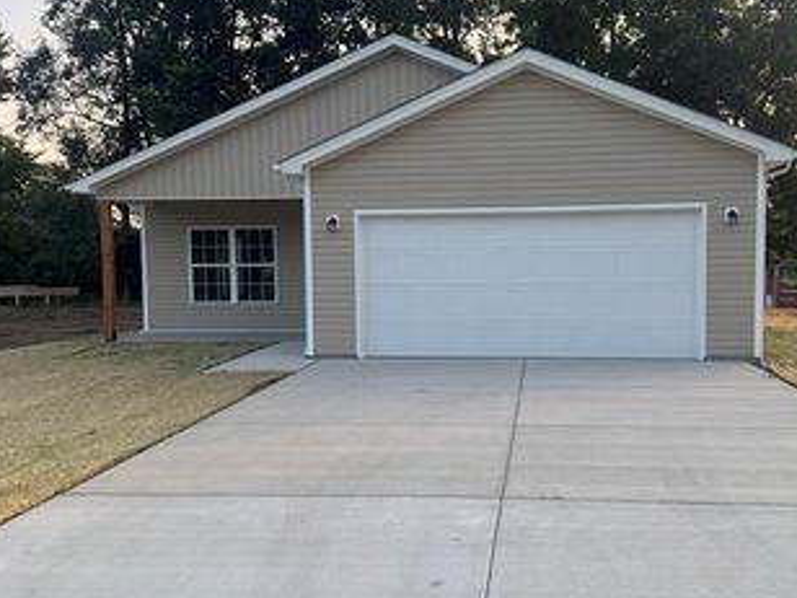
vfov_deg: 36.8
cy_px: 325
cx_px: 430
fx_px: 898
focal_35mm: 39
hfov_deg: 47.8
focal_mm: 6.76
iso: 80
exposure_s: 1/402
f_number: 1.78
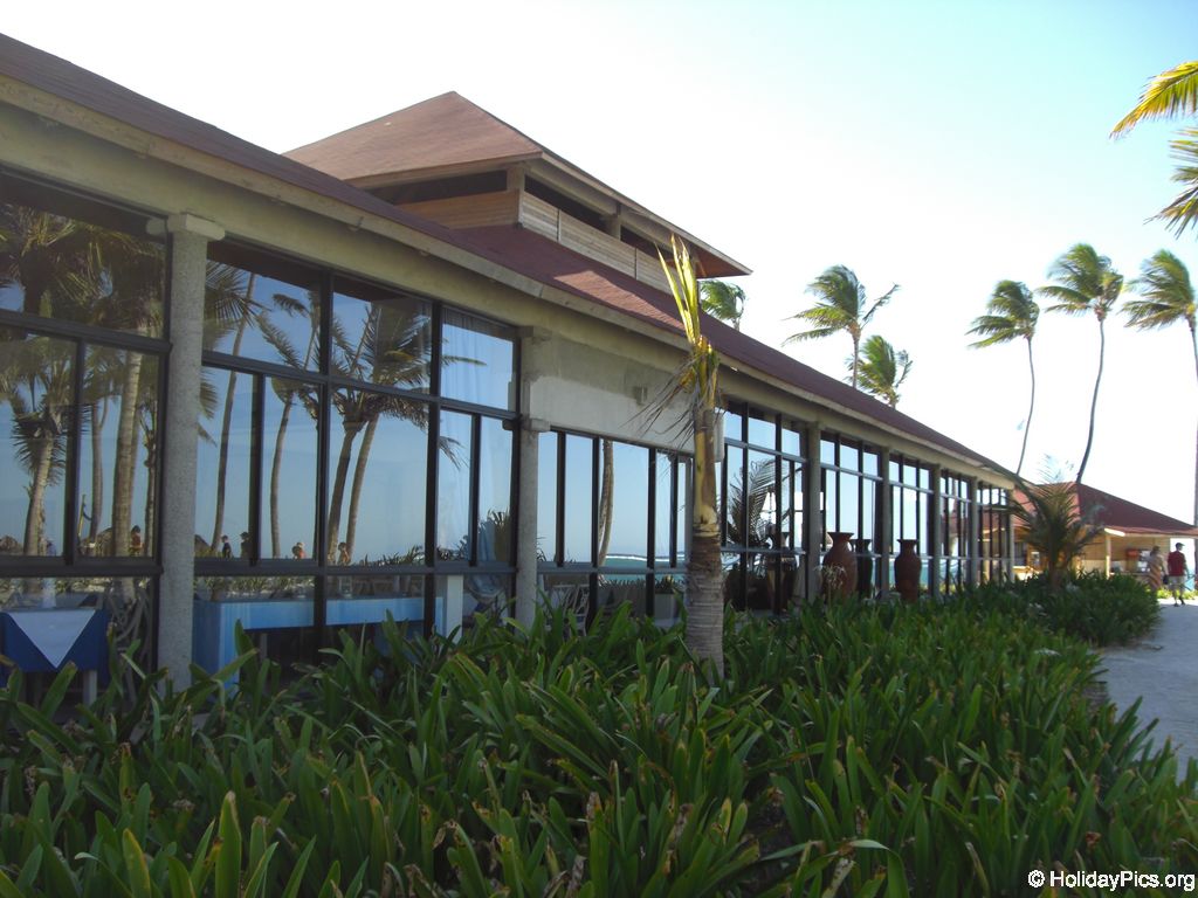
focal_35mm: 38
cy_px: 449
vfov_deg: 37.7
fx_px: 1315
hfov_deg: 49.0
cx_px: 599
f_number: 2.7
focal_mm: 6.2
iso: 64
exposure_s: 1/320
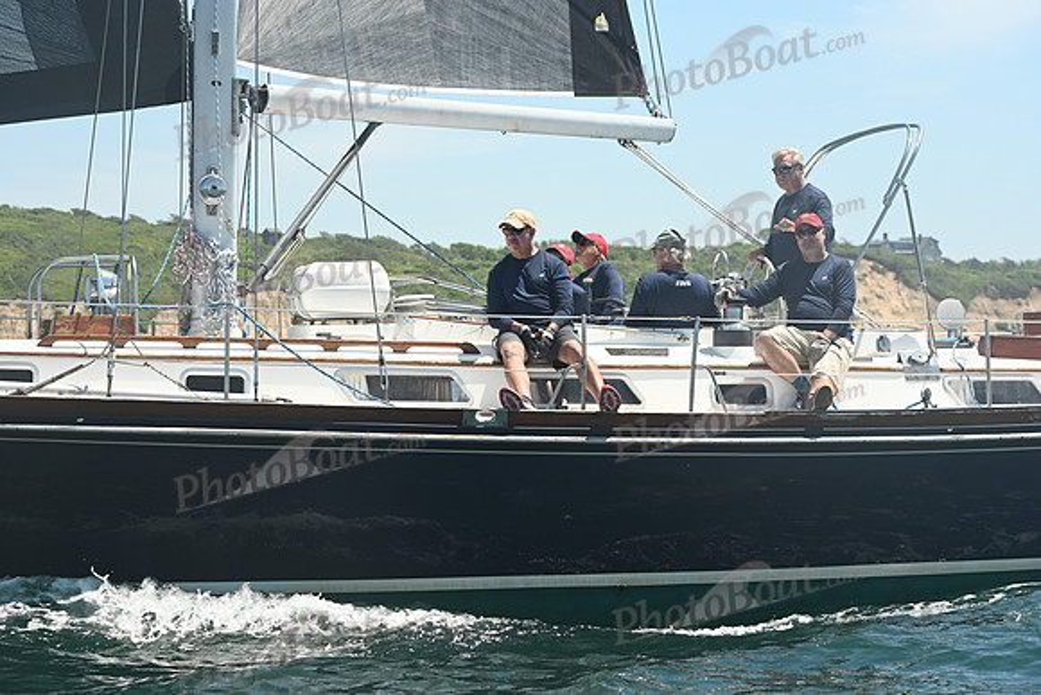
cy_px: 348
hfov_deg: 22.1
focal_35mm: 92
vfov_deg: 14.9
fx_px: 2661
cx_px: 520
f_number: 6.3
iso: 320
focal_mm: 92
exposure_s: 1/1000
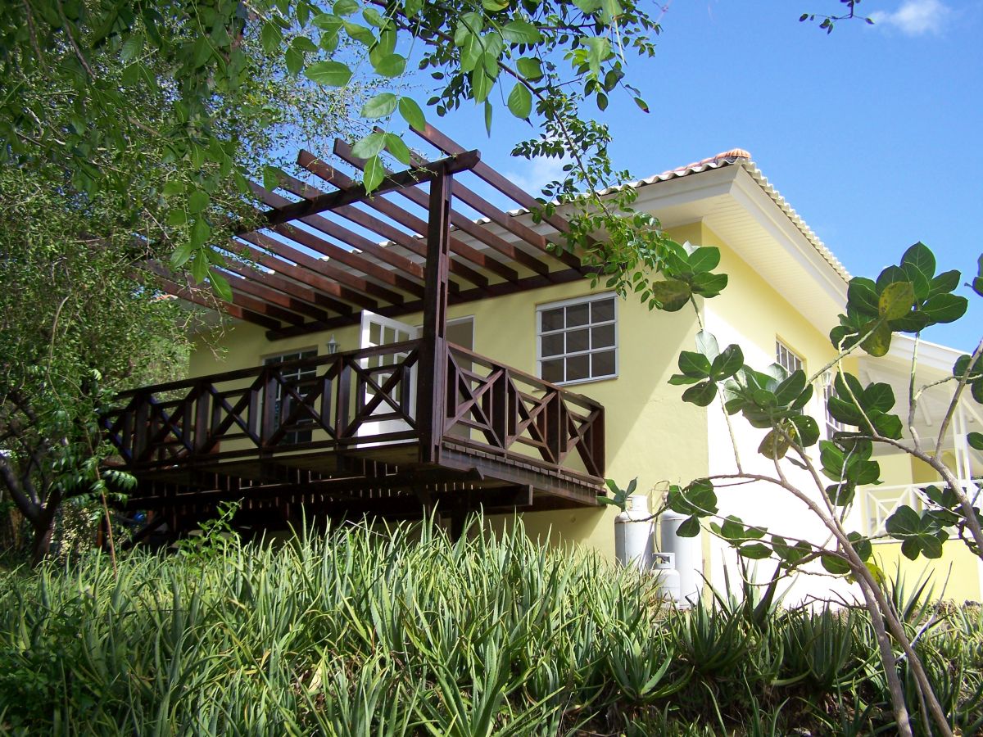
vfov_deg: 37.7
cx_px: 492
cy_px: 368
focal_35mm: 38
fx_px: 1079
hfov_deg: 49.0
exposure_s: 1/400
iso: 64
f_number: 2.8
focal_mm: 6.3
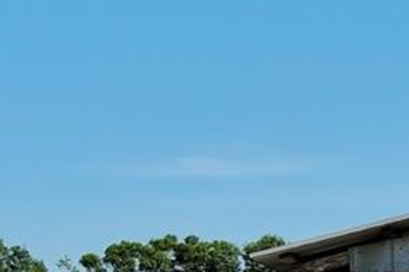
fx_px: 1873
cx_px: 801
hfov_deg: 11.3
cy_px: 417
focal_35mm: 165
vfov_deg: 8.1
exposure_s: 1/320
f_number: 9
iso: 100
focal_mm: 10.57
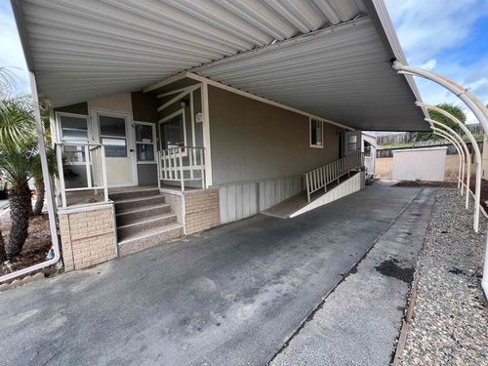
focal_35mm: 13
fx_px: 183
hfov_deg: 106.2
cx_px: 244
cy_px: 183
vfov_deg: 89.9
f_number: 1.8
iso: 32
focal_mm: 1.57
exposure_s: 1/247
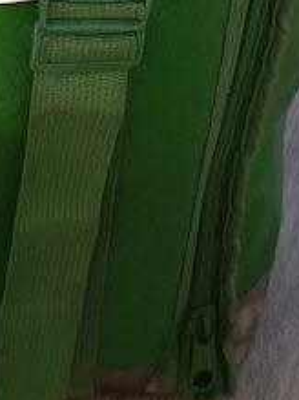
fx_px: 1683
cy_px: -362
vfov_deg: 12.2
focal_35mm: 146
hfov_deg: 9.9
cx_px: -93
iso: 1606
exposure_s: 1/25
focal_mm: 6.14
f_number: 1.65
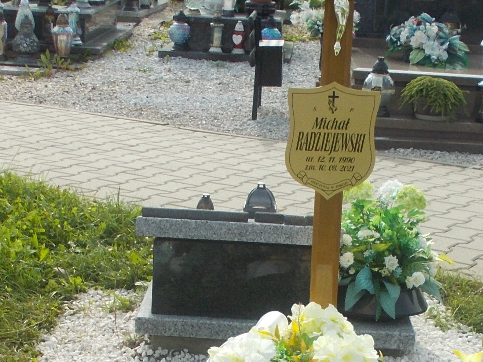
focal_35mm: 91
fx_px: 1269
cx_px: 251
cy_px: 322
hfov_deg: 21.5
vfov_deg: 16.0
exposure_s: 1/125
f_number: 8
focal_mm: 4.6
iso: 80
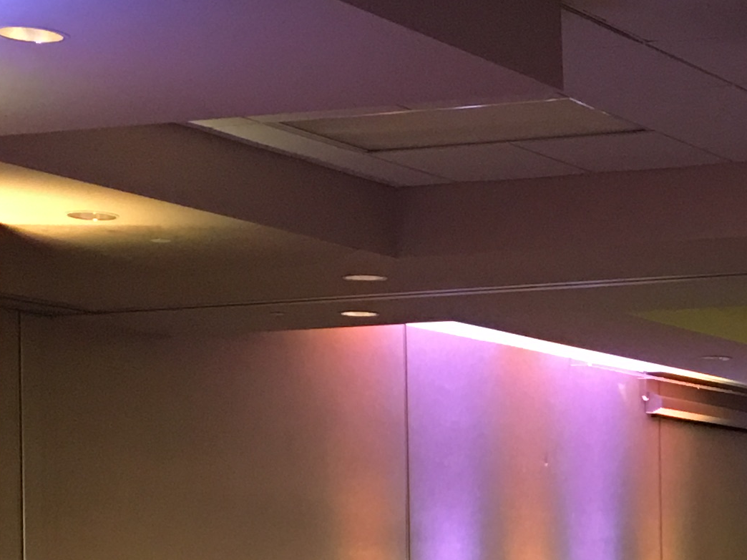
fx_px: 2417
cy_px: 606
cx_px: 1147
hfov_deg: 16.0
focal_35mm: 112
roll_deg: +0.1
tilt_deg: +0.8
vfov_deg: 13.0
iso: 100
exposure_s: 1/15
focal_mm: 4.15
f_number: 2.2
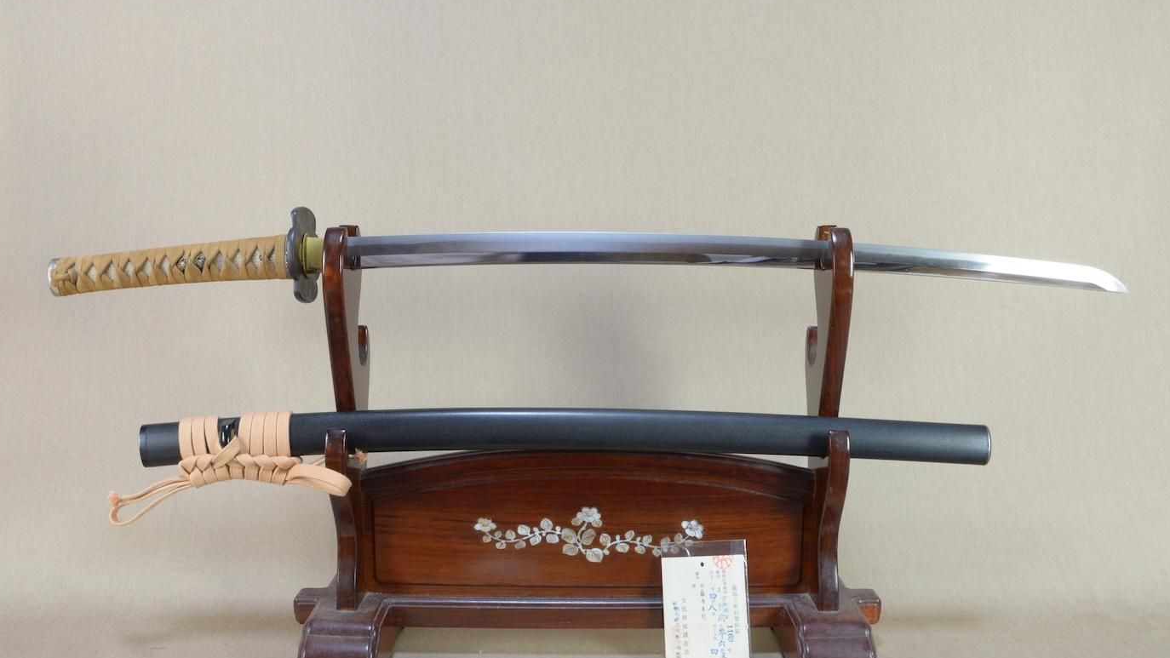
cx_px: 582
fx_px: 993
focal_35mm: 32
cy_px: 291
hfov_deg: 61.0
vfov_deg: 36.6
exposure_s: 1/1.6
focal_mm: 20
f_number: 11
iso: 400
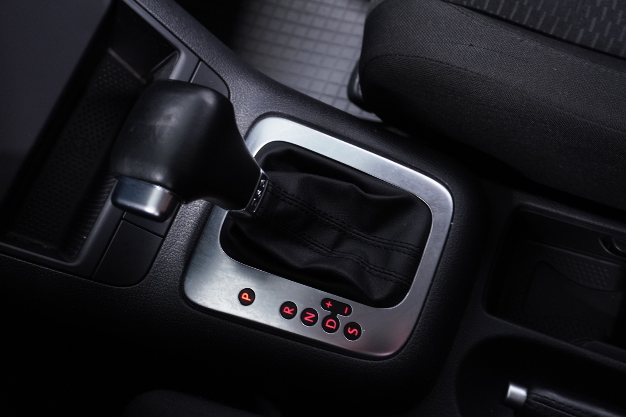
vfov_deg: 38.4
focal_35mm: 34
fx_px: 600
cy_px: 208
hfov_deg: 55.1
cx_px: 313
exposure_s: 1/10
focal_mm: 23
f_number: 4
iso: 1000
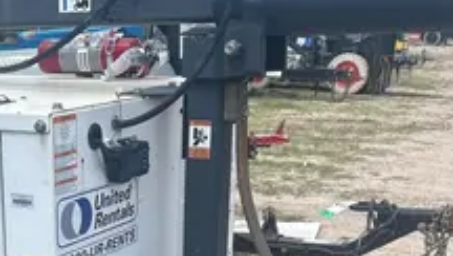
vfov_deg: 16.0
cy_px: 326
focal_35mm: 72
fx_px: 866
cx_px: 71
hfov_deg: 28.5
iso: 50
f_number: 1.5
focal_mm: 5.7
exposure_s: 1/2571
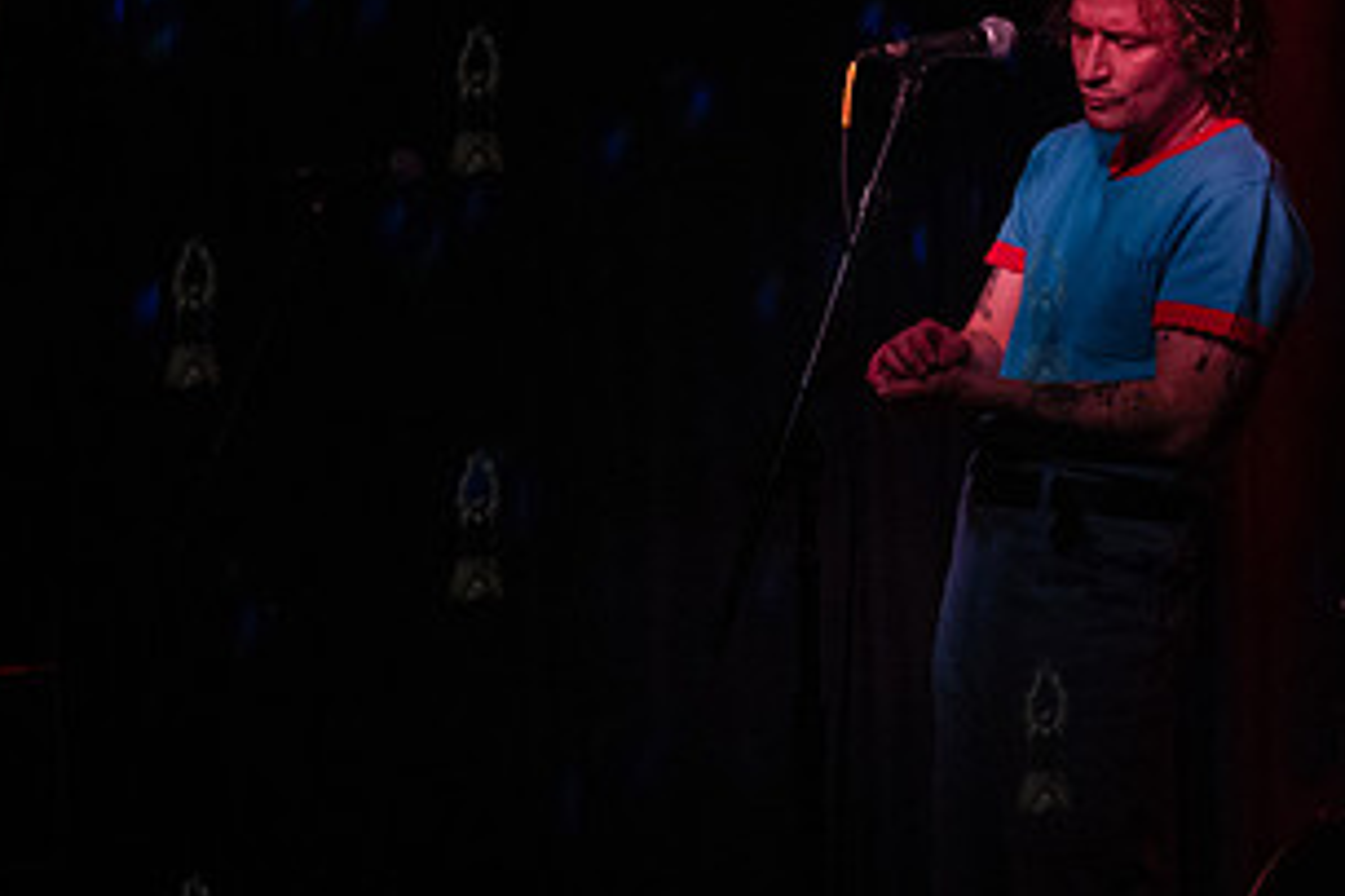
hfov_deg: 15.3
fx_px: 4966
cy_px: 309
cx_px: 1041
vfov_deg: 10.3
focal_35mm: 133
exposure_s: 1/400
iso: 10000
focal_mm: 70
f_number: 3.5
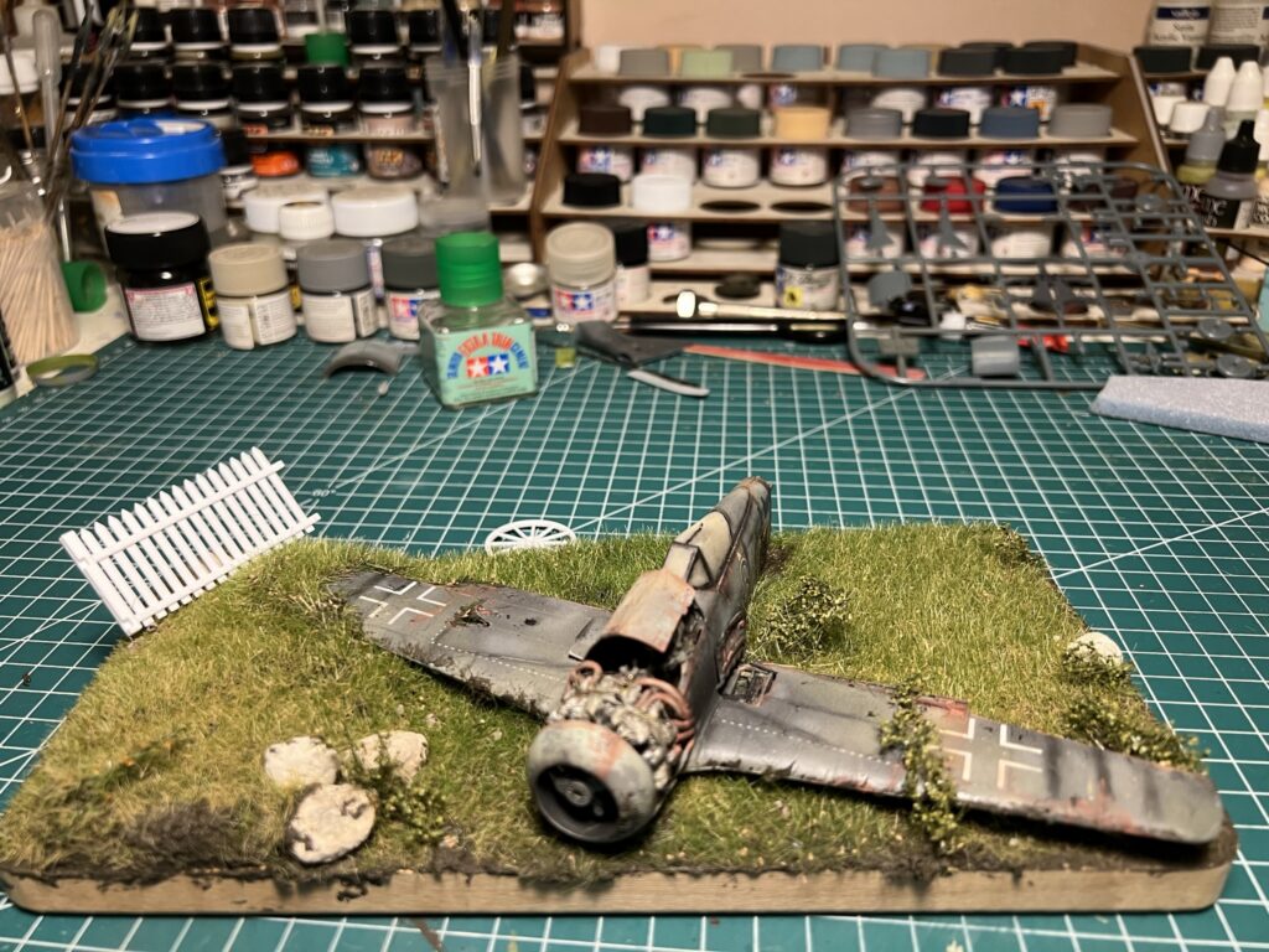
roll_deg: +2.0
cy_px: 476
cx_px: 634
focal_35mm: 26
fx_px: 953
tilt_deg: -28.9
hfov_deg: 67.3
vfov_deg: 53.1
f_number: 1.5
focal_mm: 5.7
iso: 125
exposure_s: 1/50
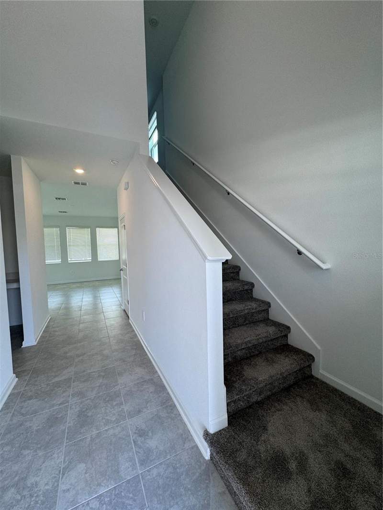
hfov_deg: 85.7
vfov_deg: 102.1
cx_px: 192
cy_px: 255
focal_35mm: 14
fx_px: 206
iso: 100
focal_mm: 2.22
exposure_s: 1/120
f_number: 2.2
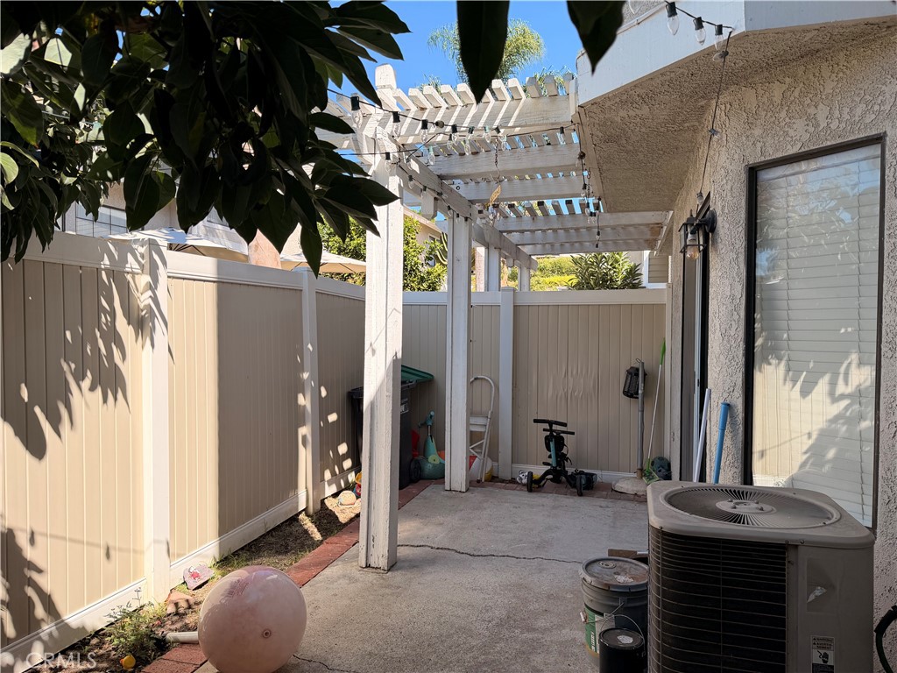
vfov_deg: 56.8
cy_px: 336
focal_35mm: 24
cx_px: 448
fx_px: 622
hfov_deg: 71.6
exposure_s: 1/1689
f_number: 1.78
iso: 80
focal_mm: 6.76
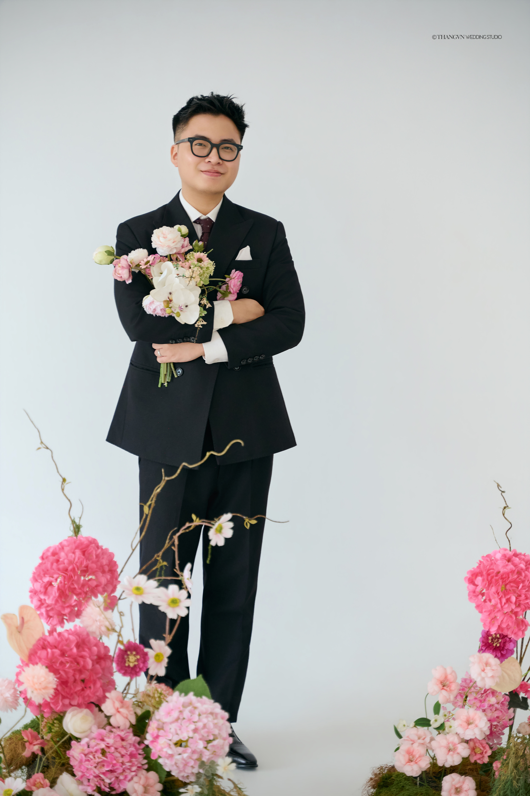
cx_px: 265
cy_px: 398
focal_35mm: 75
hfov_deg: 18.2
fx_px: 1658
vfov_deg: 27.0
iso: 1000
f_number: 2.8
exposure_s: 1/160
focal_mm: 75
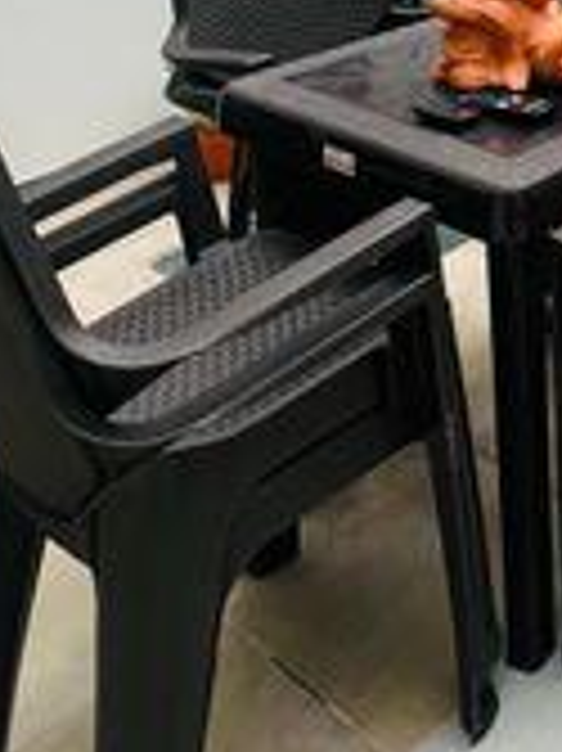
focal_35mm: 52
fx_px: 1127
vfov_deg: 29.7
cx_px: 850
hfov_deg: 22.7
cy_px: -218
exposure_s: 1/637
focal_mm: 1.57
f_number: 1.8
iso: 32
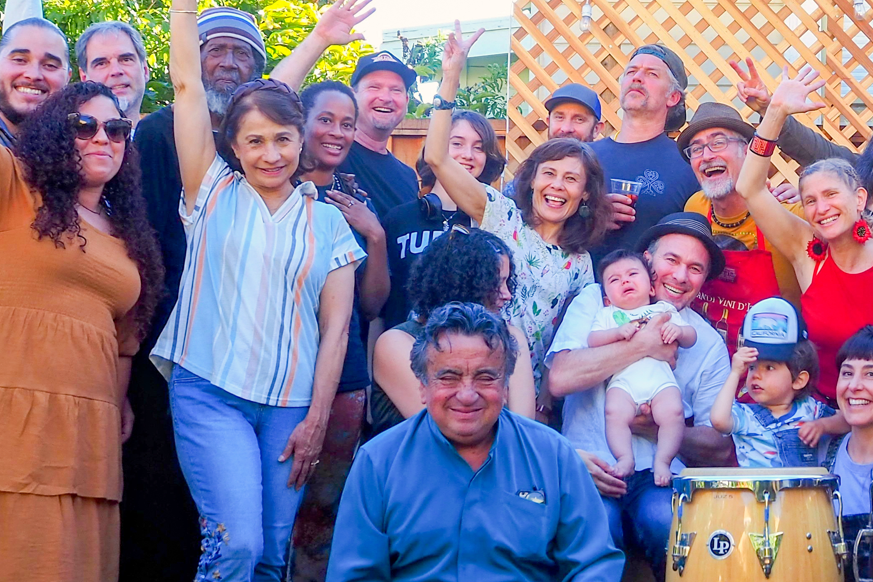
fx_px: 1552
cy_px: 264
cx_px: 763
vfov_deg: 21.2
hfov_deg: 30.2
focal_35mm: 64
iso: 200
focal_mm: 14
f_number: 6.3
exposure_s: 1/80
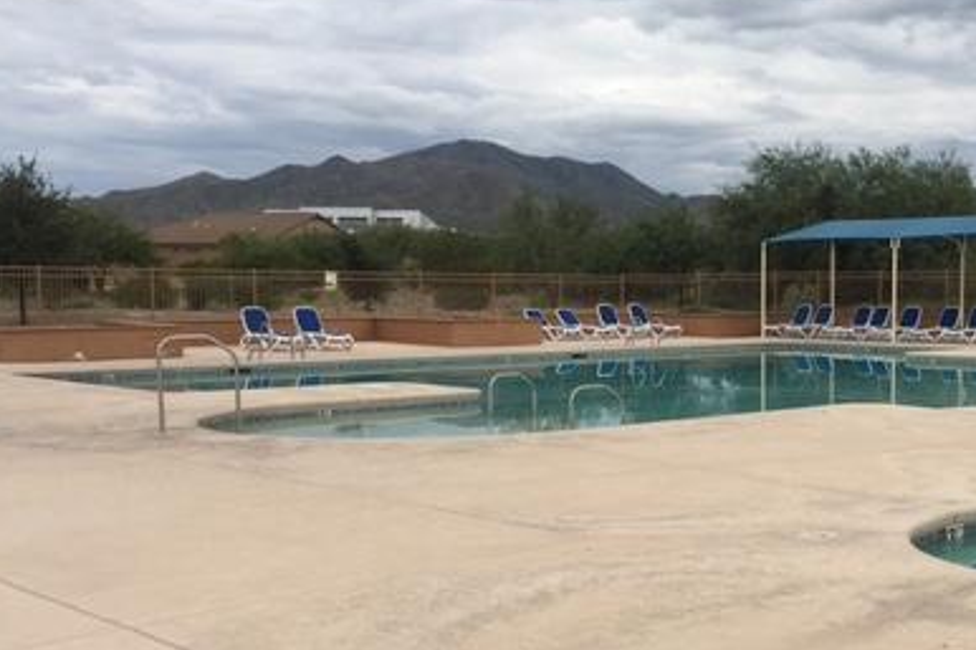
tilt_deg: -4.8
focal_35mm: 50
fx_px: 1355
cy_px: 410
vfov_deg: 26.9
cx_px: 781
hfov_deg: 38.1
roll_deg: -0.4
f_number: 2.2
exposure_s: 1/1399
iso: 25
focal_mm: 4.15
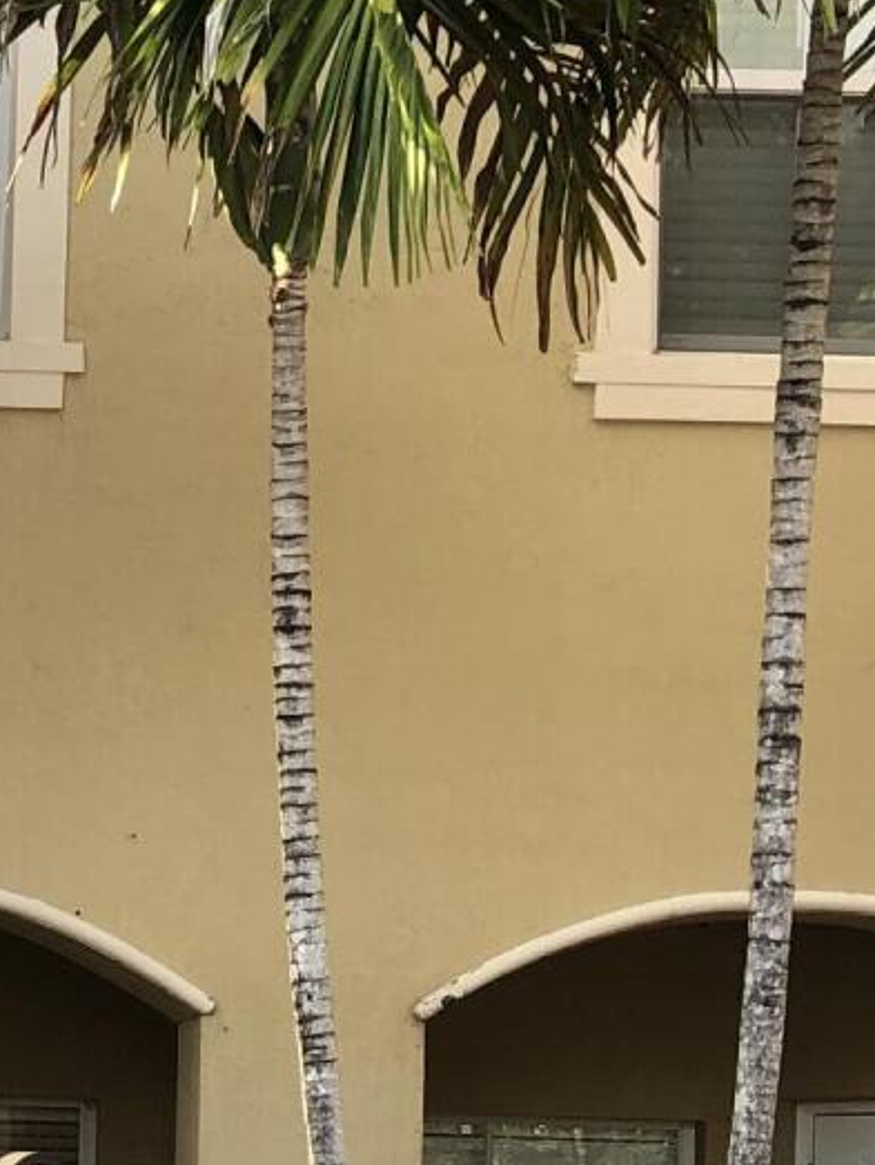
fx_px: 3602
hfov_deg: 12.7
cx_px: -659
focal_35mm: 107
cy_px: 1241
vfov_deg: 17.8
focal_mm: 3.99
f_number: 1.8
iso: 20
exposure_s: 1/163
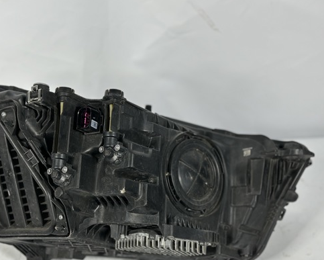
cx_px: 133
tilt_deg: -37.6
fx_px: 595
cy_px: 147
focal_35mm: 62
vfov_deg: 24.6
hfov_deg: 30.4
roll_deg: +1.9
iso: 100
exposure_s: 1/100
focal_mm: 6.86
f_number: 1.78
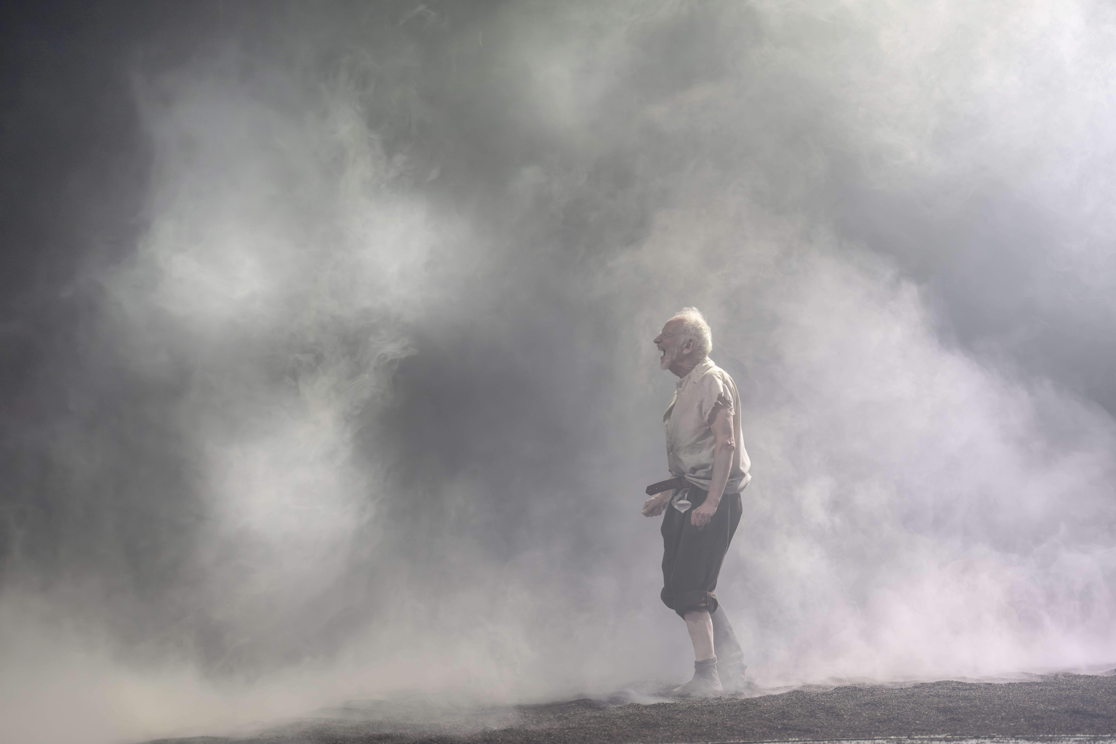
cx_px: 558
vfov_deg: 15.4
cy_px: 372
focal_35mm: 89
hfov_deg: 22.9
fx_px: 2759
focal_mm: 89
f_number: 2.8
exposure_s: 1/250
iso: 800
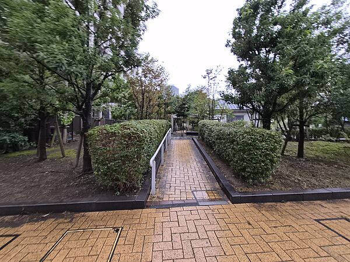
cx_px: 175
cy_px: 131
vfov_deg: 89.9
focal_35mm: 13
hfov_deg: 106.2
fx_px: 131
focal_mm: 1.7
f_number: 2.2
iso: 40
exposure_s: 1/50
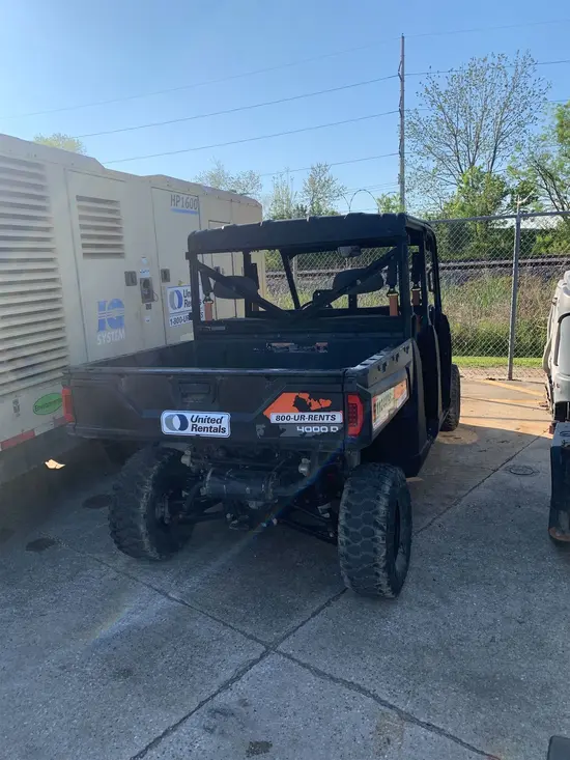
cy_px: 380
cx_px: 285
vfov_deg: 67.3
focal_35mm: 26
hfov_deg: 53.1
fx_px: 571
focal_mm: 4.25
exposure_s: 1/1266
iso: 25
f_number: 1.8
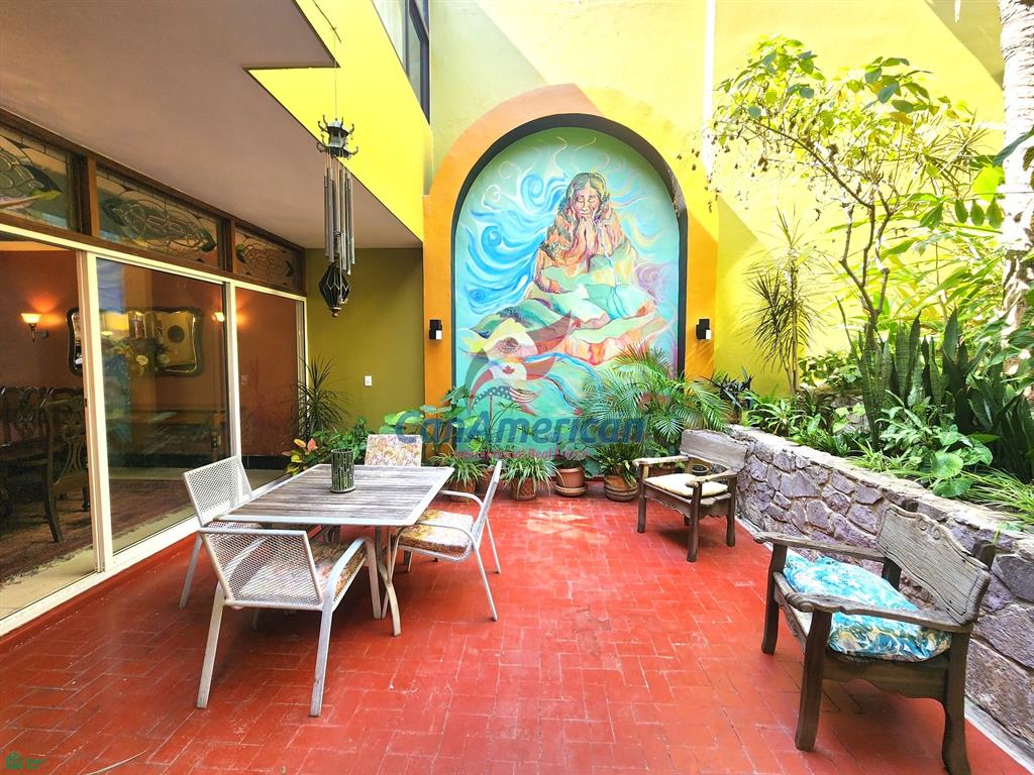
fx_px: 388
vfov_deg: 89.9
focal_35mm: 13
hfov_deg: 106.2
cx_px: 517
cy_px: 388
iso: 80
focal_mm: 2.2
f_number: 2.2
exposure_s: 1/120
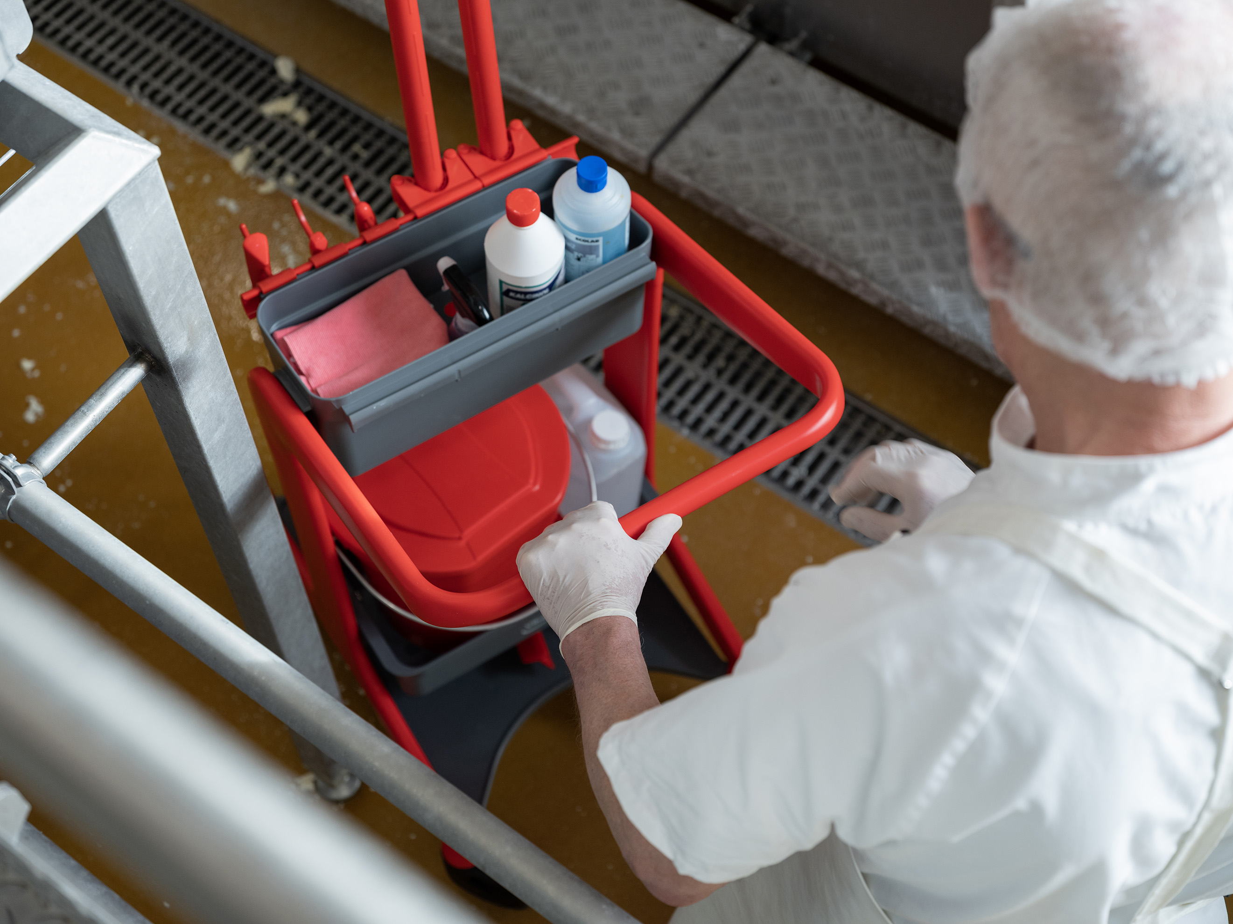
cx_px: 616
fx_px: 1816
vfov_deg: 28.6
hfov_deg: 37.5
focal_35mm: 51
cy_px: 462
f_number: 4
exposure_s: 1/125
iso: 400
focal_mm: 64
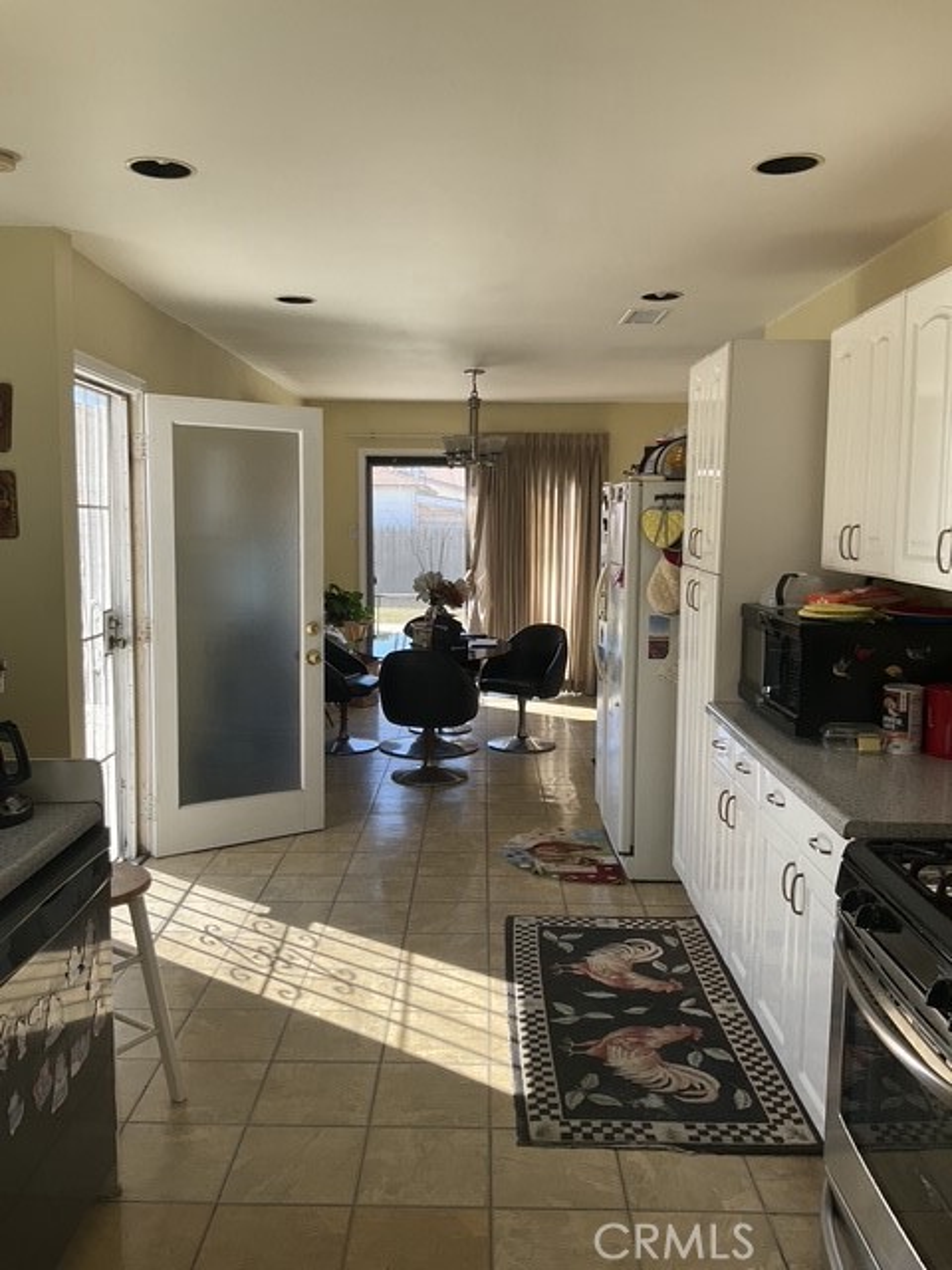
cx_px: 476
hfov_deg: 48.2
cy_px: 635
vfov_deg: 61.7
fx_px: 1063
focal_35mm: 29
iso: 16
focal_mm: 3
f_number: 1.8
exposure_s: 1/122
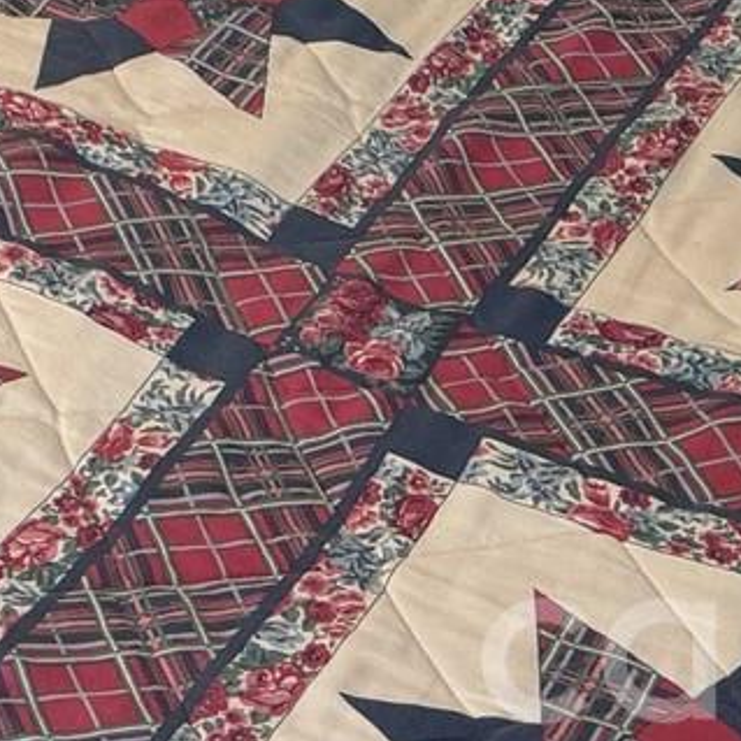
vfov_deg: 11.1
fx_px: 3294
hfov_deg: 12.0
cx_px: -499
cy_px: -948
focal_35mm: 136
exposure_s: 1/60
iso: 160
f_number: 1.78
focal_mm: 6.76
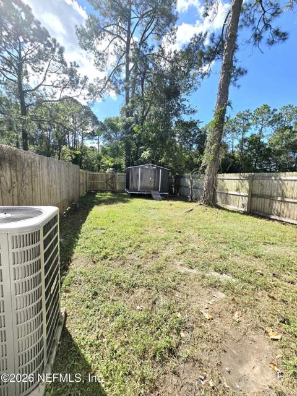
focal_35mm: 13
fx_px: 149
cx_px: 148
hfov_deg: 89.9
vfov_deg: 106.2
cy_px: 198
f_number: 2.2
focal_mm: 2.2
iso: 50
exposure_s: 1/2500
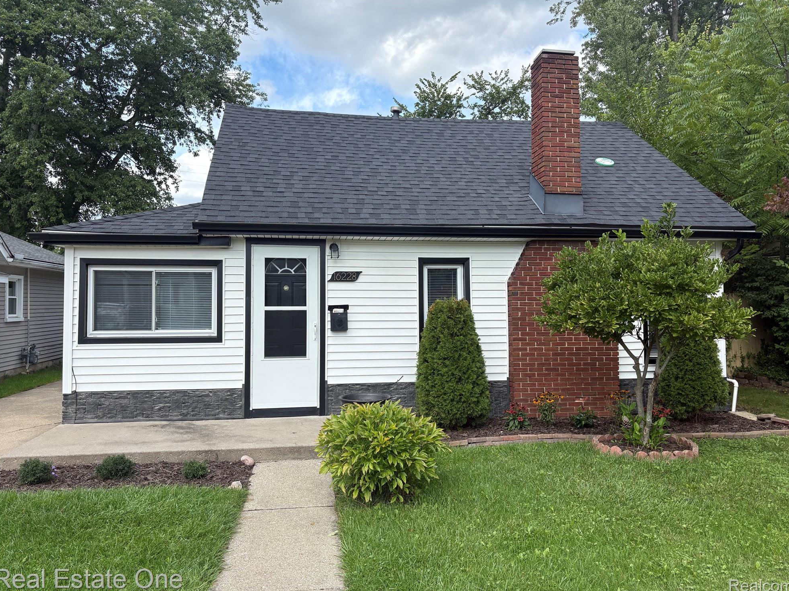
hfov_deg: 65.3
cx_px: 398
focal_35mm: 27
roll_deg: +0.8
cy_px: 291
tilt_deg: +1.6
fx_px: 615
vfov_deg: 51.4
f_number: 1.6
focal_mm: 5.96
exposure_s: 1/1393
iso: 50
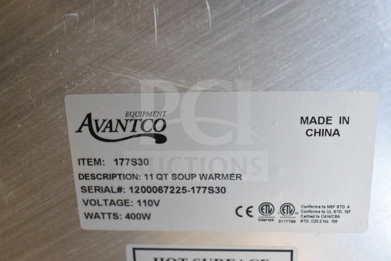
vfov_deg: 29.0
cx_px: 196
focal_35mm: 46
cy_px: 130
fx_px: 505
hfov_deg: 42.3
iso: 1100
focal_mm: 31
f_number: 4.2
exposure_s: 1/50
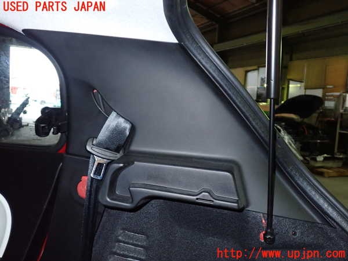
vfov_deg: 46.8
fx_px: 302
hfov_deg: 60.0
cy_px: 130
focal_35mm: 30
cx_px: 174
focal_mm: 5.4
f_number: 6.3
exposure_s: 1/30
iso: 800
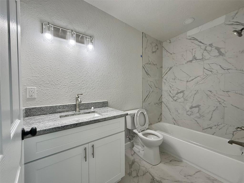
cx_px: 122
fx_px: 99
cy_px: 92
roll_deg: -0.3
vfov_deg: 85.7
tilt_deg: -0.8
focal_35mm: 14
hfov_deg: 102.1
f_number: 2.2
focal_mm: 2.22
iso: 160
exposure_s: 1/120
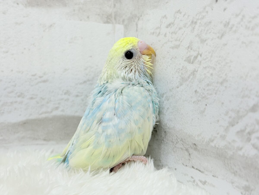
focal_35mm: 52
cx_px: 130
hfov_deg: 36.8
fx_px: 389
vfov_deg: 28.0
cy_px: 98
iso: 64
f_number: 1.6
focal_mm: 5.96
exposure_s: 1/100
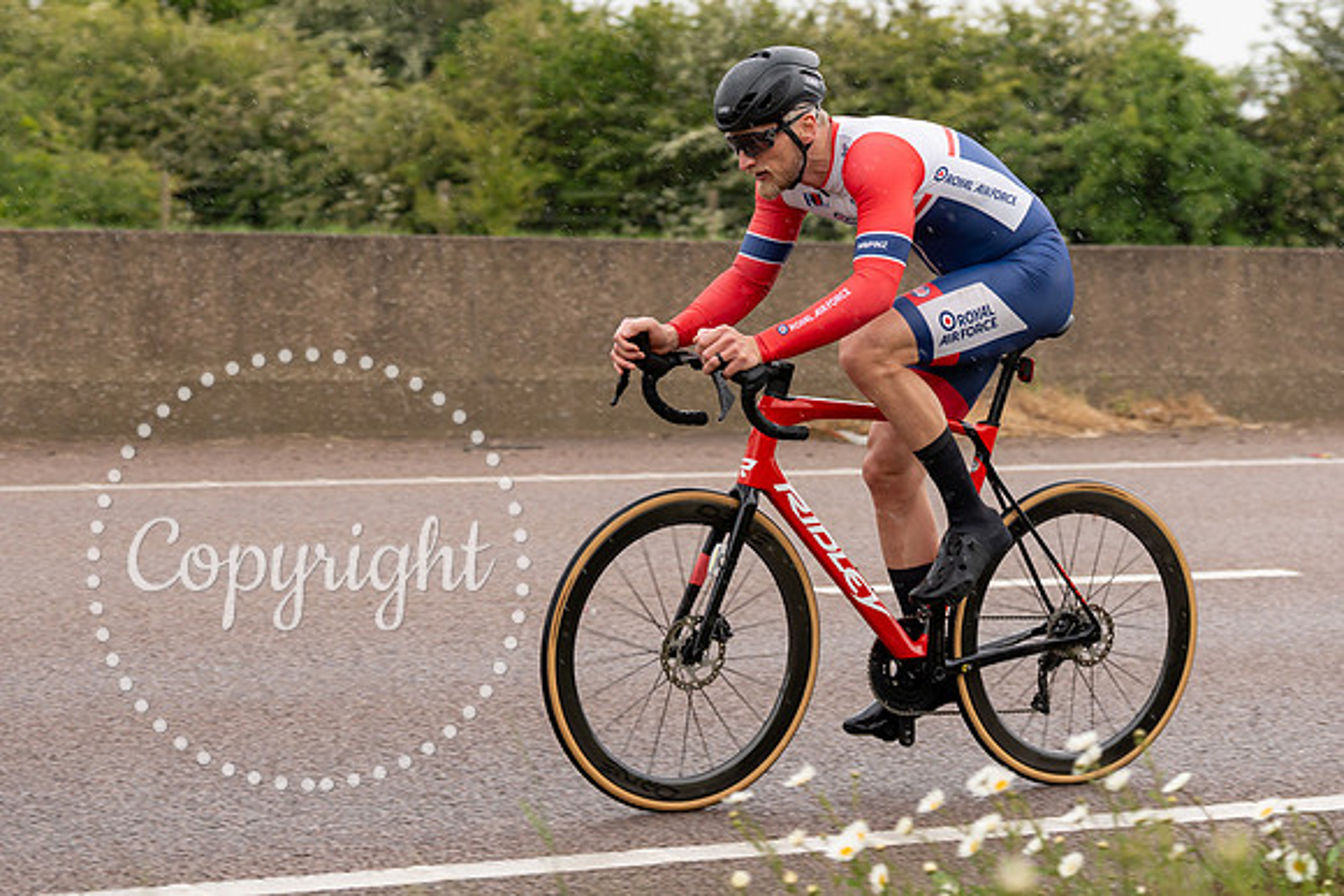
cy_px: 249
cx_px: 672
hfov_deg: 19.5
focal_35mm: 105
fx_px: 3904
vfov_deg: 13.1
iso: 320
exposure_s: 1/1000
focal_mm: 70
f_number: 3.5
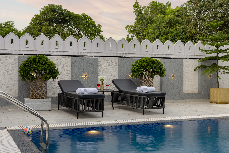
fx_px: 318
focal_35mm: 50
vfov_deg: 27.0
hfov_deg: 39.6
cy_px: 76
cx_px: 114
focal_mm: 50
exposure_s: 1/125
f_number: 10
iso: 100
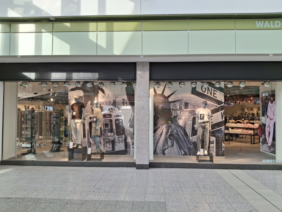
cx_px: 141
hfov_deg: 69.4
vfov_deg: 54.9
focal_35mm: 25
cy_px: 106
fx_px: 204
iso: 32
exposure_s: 1/469
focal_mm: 4.69
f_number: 1.8
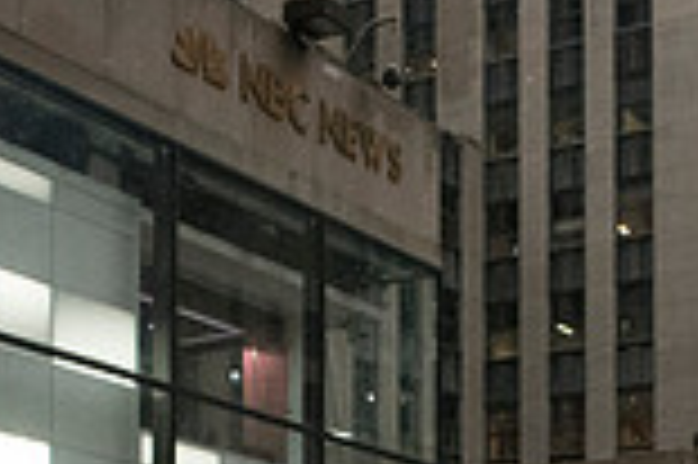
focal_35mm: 90
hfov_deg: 22.4
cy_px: 813
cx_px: 536
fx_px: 1743
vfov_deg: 13.7
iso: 10000
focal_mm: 24
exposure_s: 1/4000
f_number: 2.8
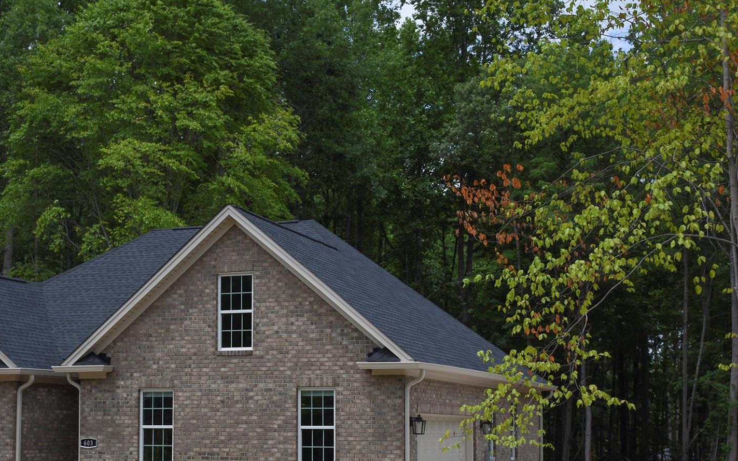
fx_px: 1327
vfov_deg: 19.6
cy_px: 337
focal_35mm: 66
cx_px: 286
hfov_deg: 31.0
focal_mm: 30
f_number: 4
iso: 100
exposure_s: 1/1250
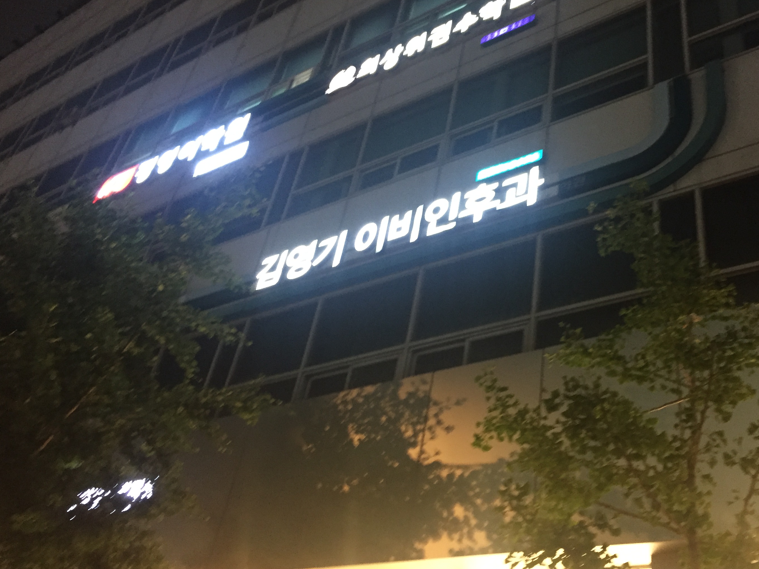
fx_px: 767
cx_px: 447
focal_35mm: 35
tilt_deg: +37.6
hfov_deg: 52.3
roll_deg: -12.0
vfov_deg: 40.7
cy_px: 269
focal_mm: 4.15
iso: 250
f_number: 2.2
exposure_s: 1/17
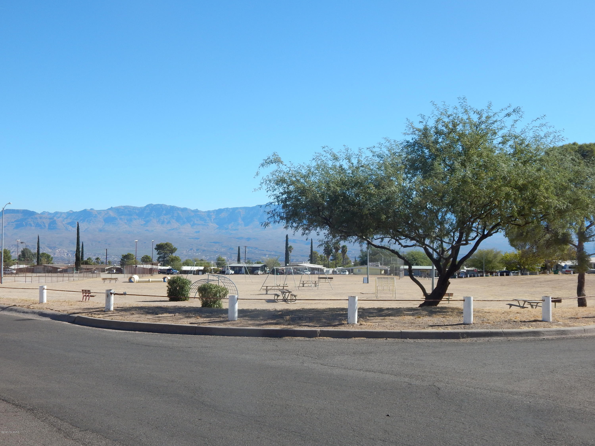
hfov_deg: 43.9
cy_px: 223
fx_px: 739
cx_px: 298
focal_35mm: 43
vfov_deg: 33.6
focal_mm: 7.7
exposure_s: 1/1500
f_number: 3.6
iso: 125
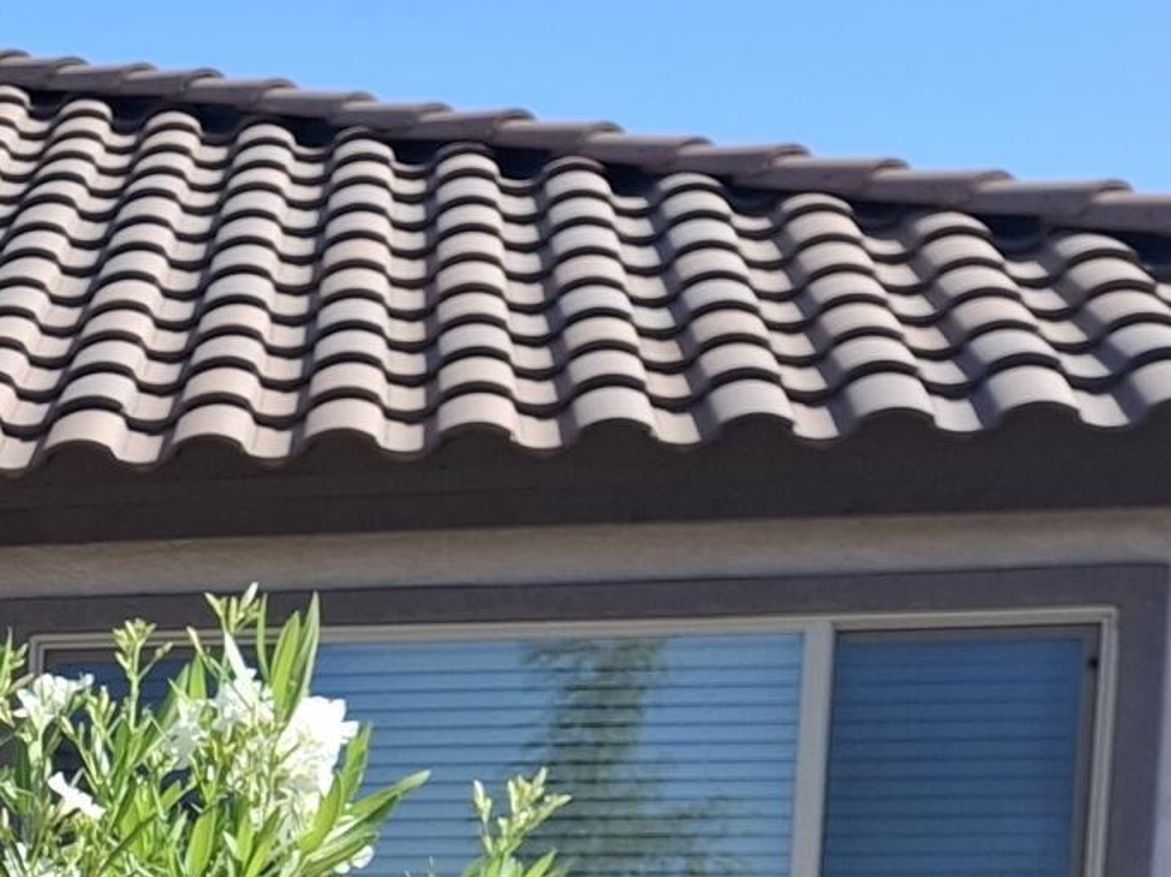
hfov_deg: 15.4
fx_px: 3720
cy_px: 1538
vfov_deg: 12.4
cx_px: -944
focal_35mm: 110
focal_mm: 4.69
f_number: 1.8
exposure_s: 1/770
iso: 25
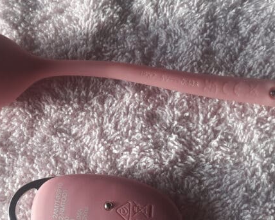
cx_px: 95
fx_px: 399
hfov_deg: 37.7
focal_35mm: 49
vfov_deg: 30.8
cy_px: 123
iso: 50
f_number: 1.7
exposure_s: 1/120
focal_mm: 3.7
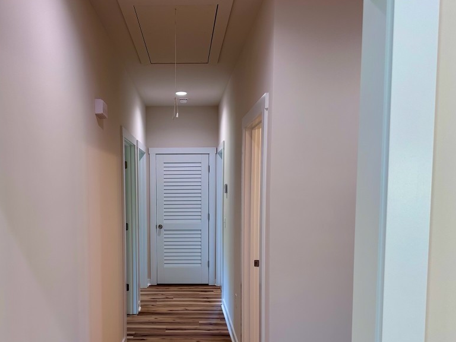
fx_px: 422
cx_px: 175
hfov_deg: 56.2
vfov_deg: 43.8
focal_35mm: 32
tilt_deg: -4.5
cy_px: 214
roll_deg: +0.6
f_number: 1.78
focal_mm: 6.86
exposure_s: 1/120
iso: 80
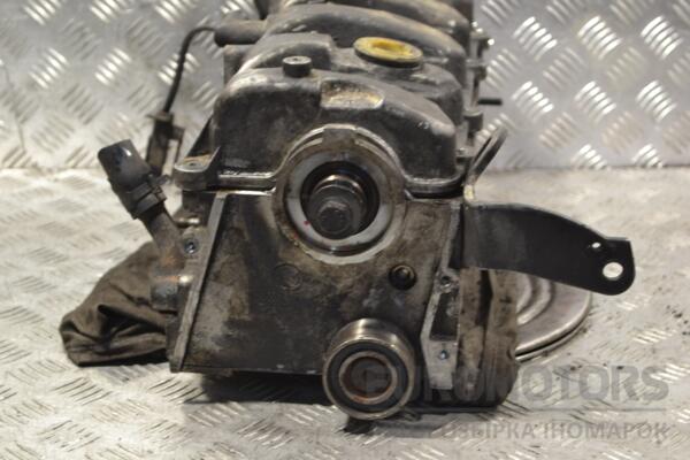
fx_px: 1437
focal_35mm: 75
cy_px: 230
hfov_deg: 27.0
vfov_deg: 18.2
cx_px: 345
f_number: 5.6
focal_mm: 50
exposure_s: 1/30
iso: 500
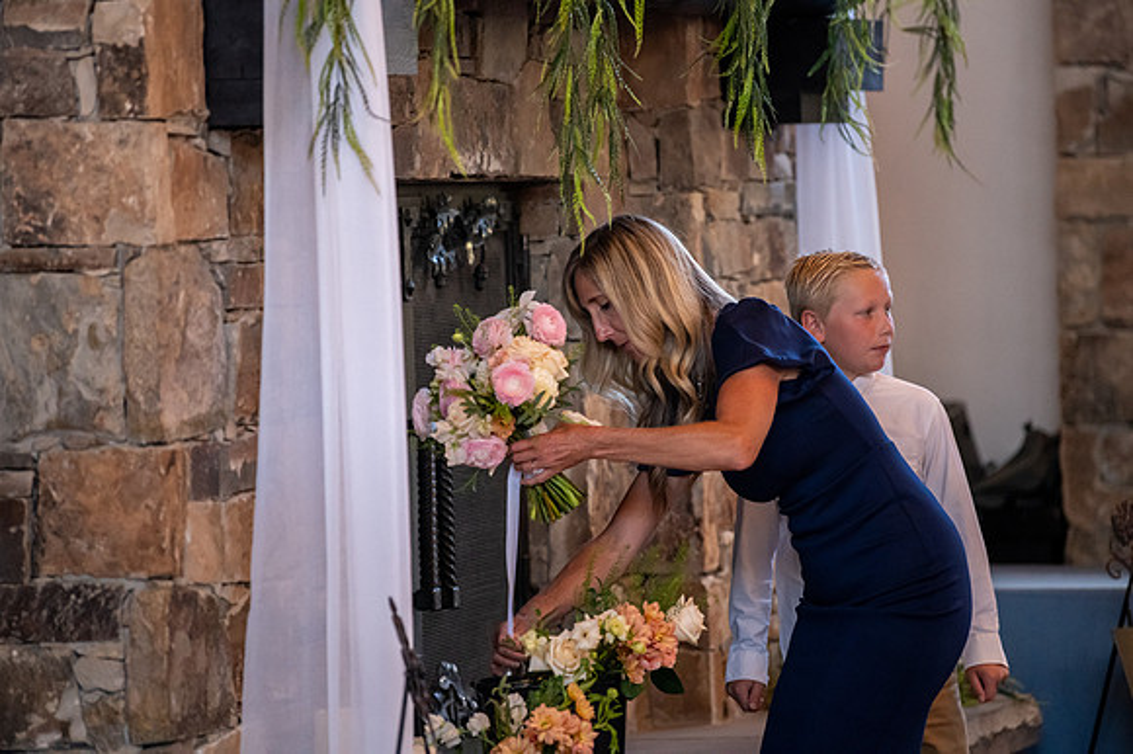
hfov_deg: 9.8
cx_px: 566
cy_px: 377
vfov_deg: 6.5
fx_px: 6605
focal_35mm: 210
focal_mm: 175
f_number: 2.8
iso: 3200
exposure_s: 1/320
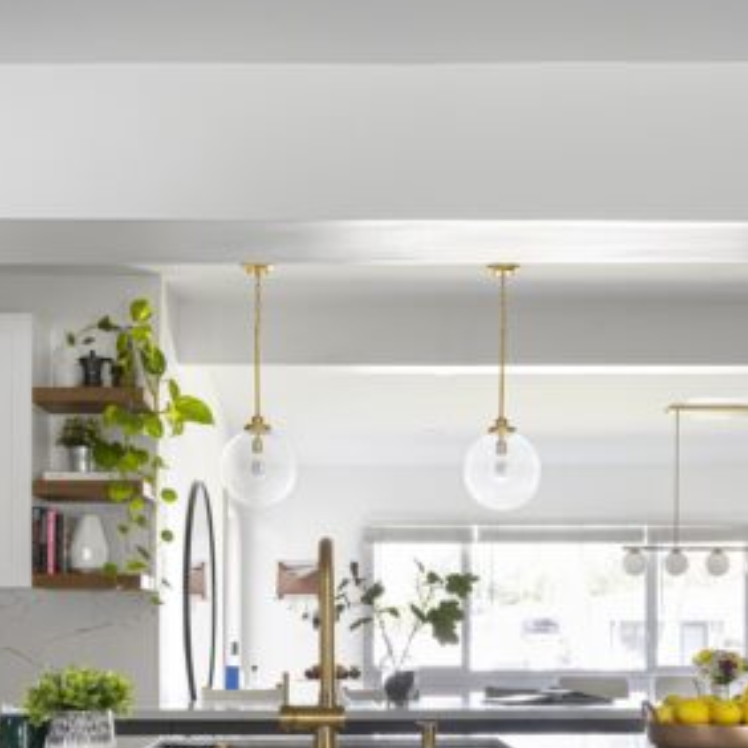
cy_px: 647
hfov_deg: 32.7
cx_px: 329
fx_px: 1275
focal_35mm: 52
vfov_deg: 31.4
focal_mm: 22.5
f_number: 10
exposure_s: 1/1.67
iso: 160
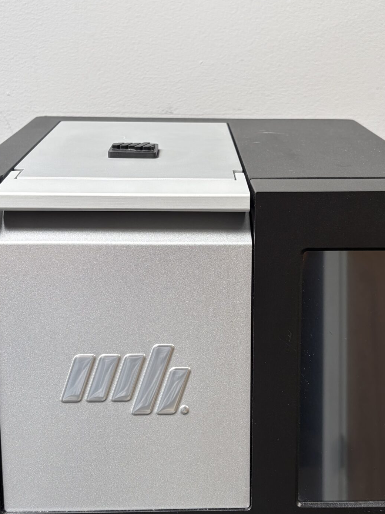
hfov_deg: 30.2
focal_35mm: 48
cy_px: 292
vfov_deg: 39.6
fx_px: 712
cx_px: 214
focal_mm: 5.96
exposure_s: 1/122
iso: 40
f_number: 1.6
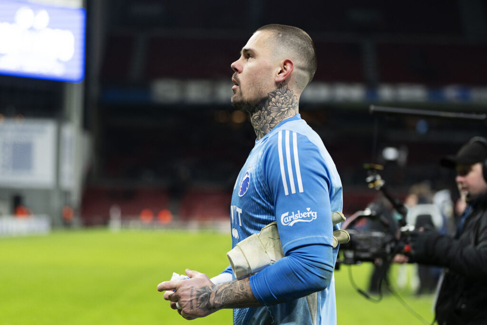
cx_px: 244
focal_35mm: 100
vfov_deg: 13.7
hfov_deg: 20.4
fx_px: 1353
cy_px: 162
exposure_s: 1/1000
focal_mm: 100
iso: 2000
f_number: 2.8
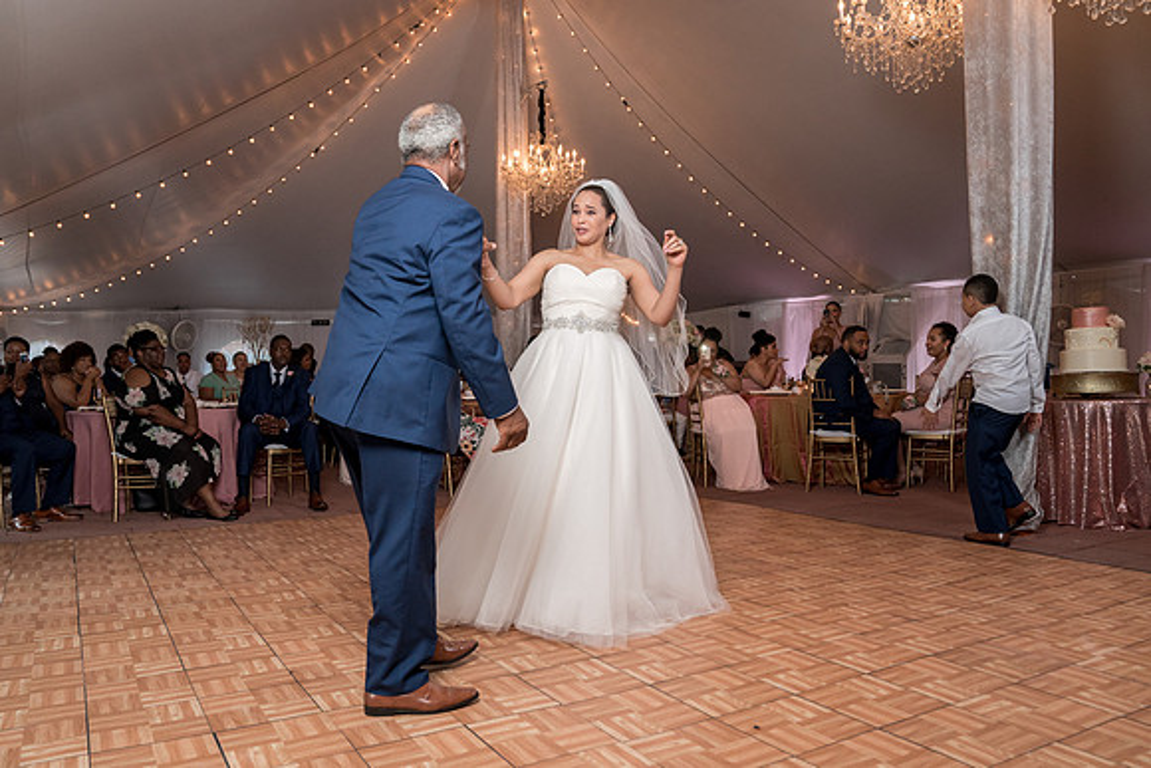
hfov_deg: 67.7
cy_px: 378
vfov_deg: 48.2
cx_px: 545
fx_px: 858
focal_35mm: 27
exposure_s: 1/200
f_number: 4
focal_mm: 24
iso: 2000
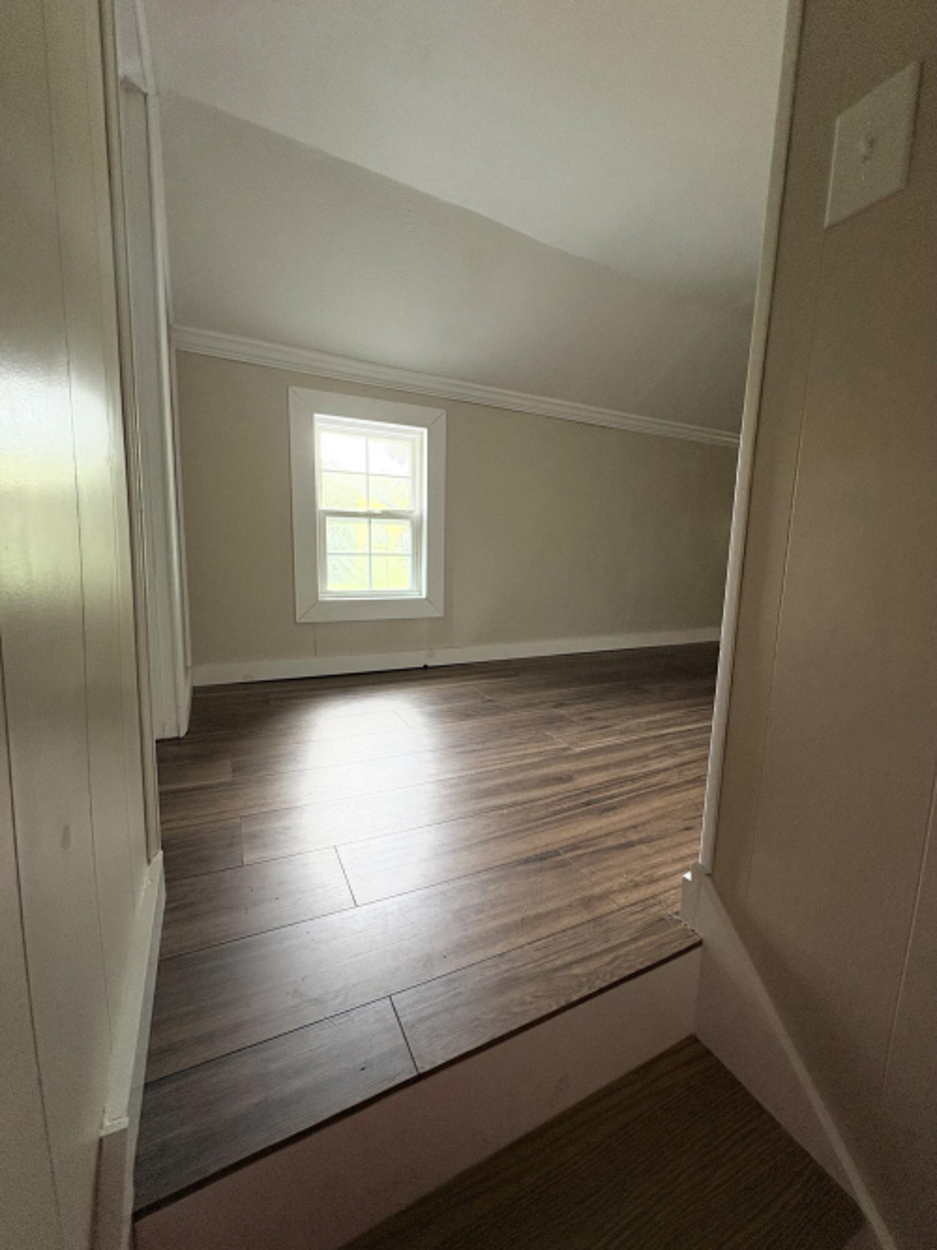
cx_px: 468
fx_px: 505
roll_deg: -1.6
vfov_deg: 102.1
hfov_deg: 85.7
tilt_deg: -8.3
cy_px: 625
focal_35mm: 14
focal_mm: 2.22
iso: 250
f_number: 2.2
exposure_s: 1/89
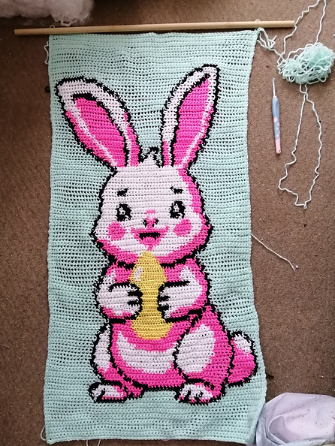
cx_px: 162
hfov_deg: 49.8
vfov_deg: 63.4
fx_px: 361
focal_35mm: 28
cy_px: 225
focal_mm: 3.6
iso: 320
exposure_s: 1/33.3
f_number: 1.8
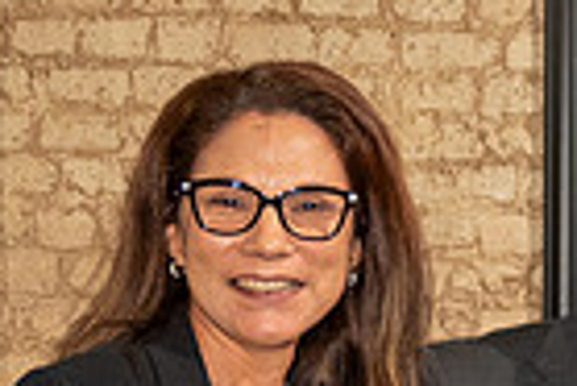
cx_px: 689
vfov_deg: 10.2
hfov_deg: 14.8
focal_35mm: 134
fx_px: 2150
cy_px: 396
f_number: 4
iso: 3200
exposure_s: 1/200
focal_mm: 32
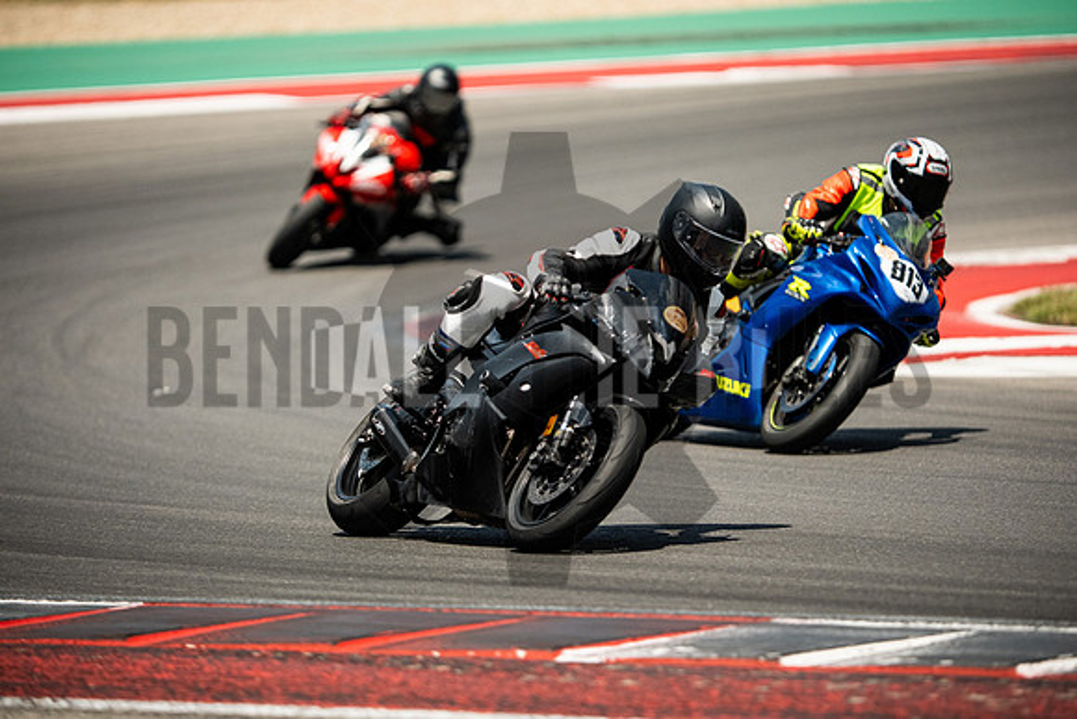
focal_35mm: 300
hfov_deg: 6.9
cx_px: 538
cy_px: 360
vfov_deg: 4.6
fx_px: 8977
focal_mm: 200
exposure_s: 1/1000
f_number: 2
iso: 1000
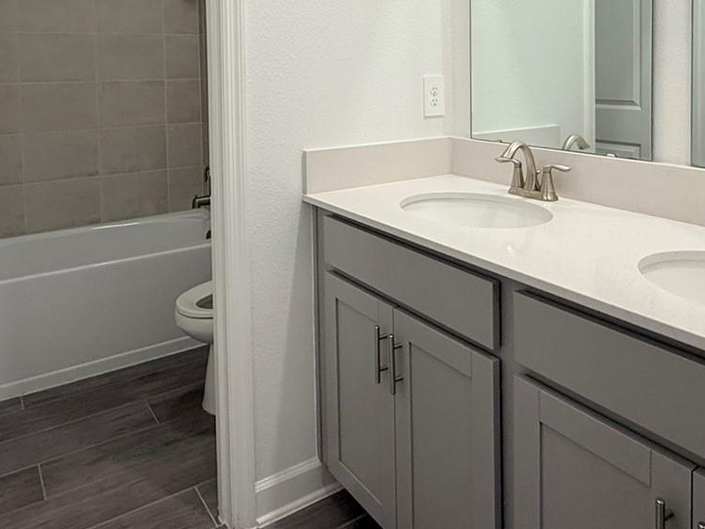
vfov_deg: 44.1
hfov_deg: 60.0
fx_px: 611
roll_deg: +0.9
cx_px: 353
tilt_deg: -1.9
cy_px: 91
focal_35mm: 30
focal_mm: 2.22
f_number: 2.2
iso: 160
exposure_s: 1/120
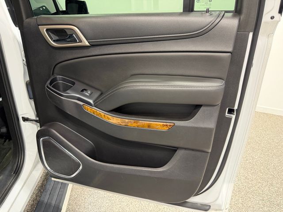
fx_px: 196
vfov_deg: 56.8
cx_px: 142
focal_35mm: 24
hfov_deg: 71.6
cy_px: 106
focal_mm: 6.76
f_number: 1.78
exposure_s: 1/60
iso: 200
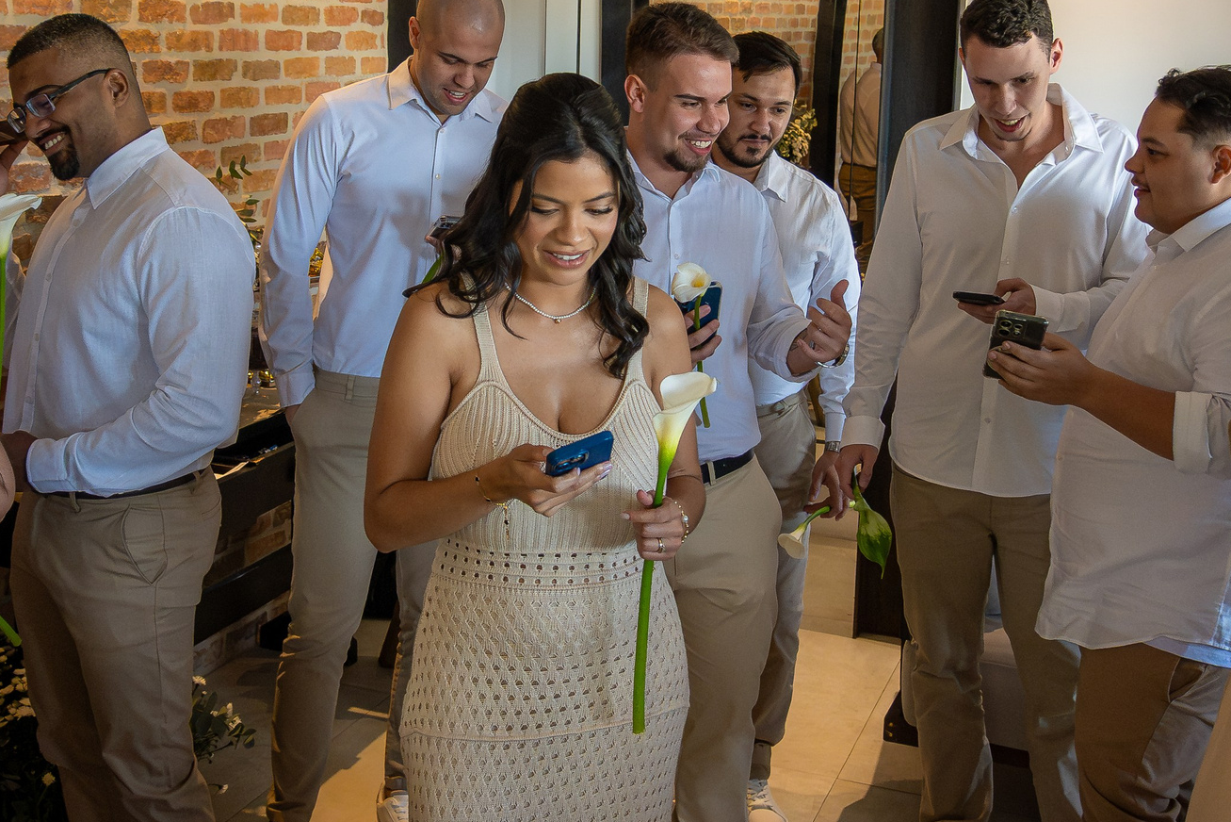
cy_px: 297
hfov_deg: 41.9
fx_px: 1607
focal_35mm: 47
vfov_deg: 28.5
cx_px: 567
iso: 1600
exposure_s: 1/320
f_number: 3.5
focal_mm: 16
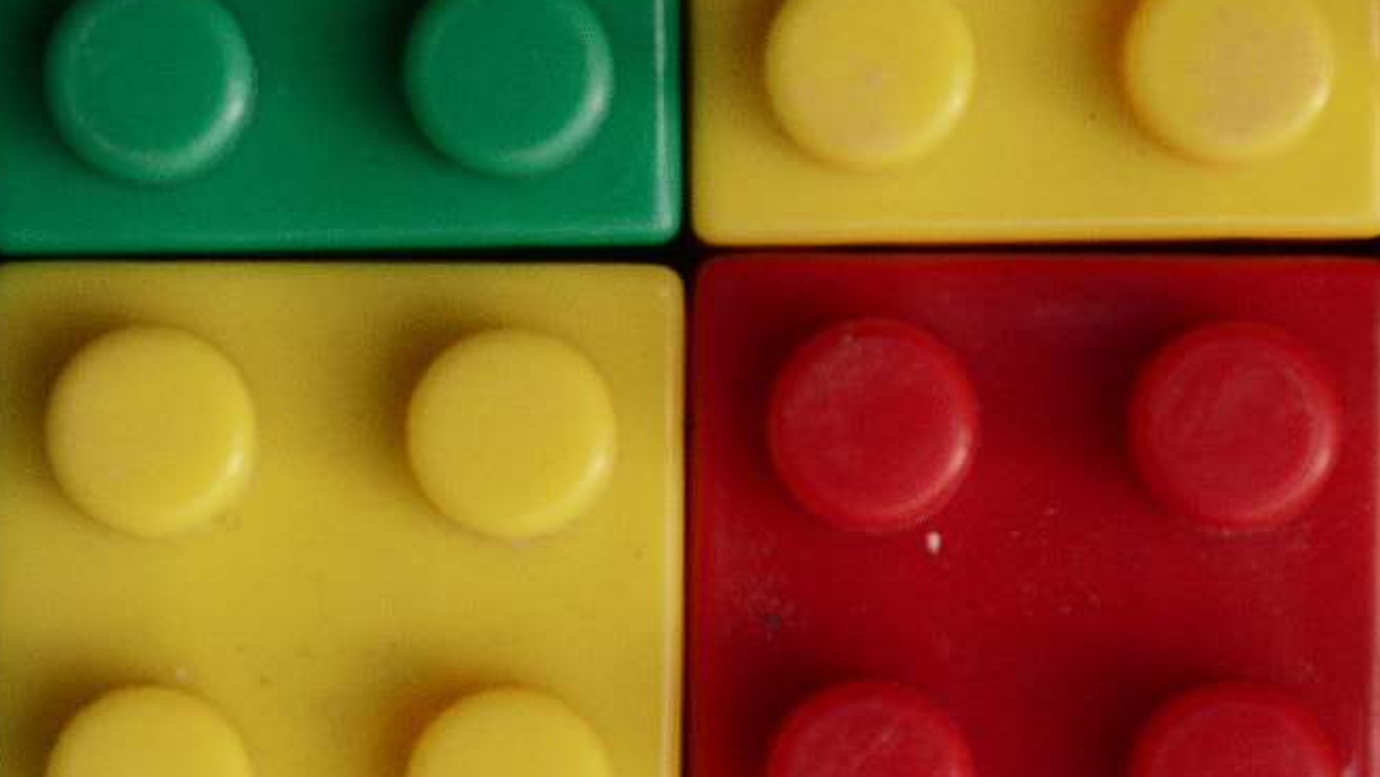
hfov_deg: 10.2
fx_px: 7697
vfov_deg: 5.8
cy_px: 491
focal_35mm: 210
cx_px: 277
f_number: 5.6
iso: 800
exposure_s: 1/100
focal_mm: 55
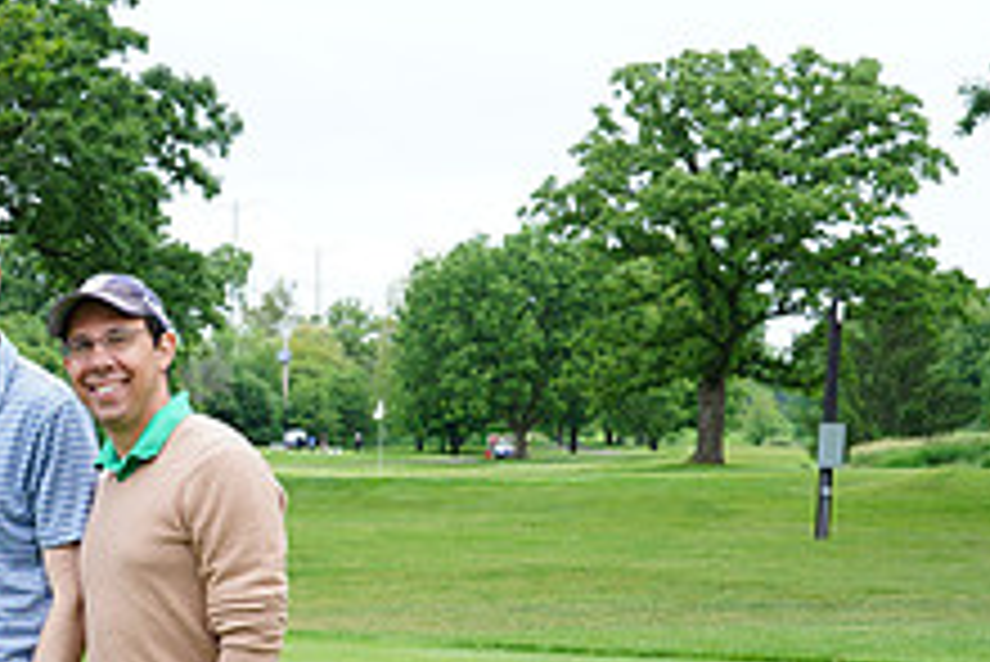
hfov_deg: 20.5
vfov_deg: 14.1
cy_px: 745
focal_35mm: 95
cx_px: -90
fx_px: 2614
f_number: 6.3
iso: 125
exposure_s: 1/100
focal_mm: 36
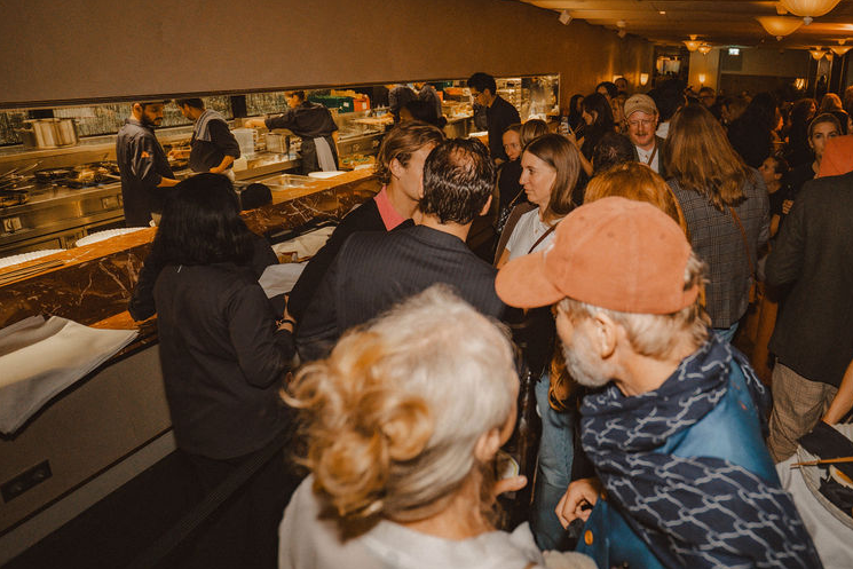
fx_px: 521
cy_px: 206
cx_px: 566
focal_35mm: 22
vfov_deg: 56.4
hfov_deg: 76.2
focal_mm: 16
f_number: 2.8
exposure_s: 1/160
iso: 1600
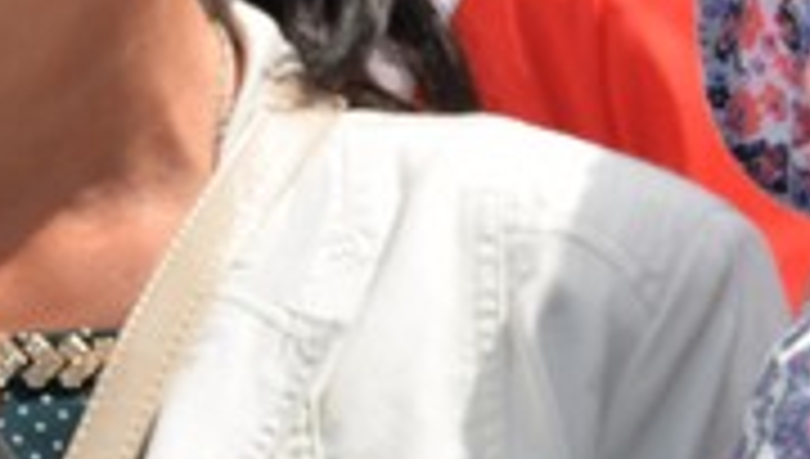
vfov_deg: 2.8
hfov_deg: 4.8
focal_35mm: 432
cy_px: -56
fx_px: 9295
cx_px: -1566
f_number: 9
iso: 100
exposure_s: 1/200
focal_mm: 62
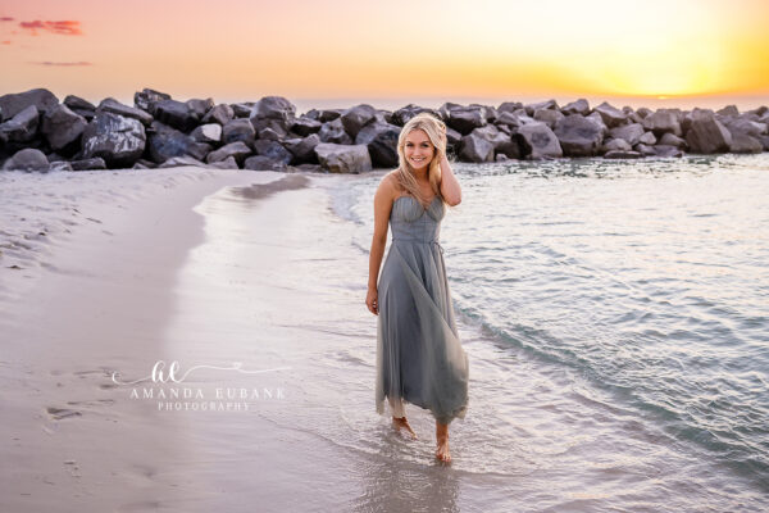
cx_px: 384
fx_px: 748
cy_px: 256
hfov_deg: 54.4
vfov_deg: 37.9
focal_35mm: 35
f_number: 3.2
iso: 500
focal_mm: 35
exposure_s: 1/640
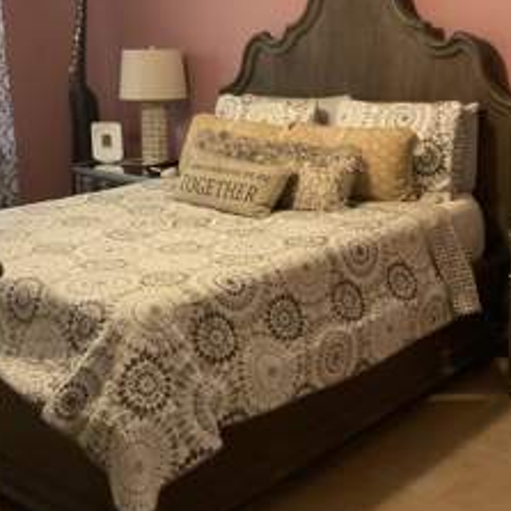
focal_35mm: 55
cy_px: 182
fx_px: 919
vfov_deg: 30.9
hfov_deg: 31.1
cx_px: 270
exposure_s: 1/30
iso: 500
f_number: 1.8
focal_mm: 3
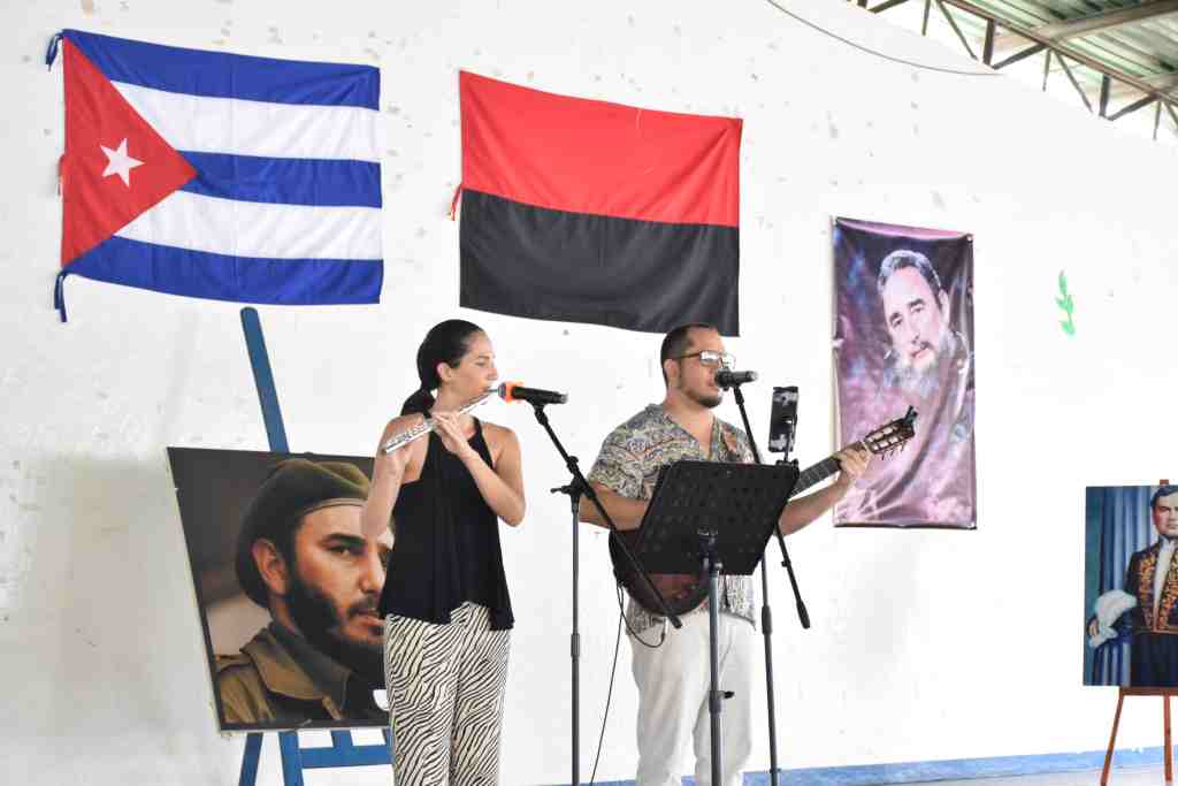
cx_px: 589
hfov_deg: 27.0
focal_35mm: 75
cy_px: 393
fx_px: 2454
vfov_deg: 18.2
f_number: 5.6
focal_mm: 50
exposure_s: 1/80
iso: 1600
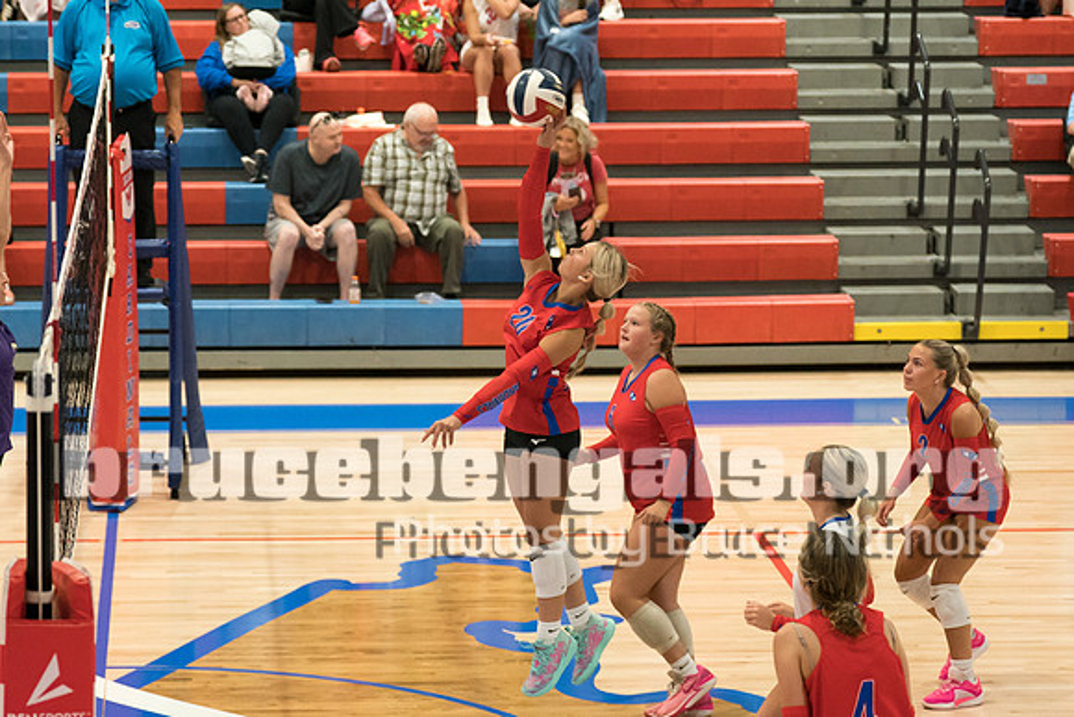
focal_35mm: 136
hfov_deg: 15.1
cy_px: 405
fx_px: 4053
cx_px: 453
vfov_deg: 10.1
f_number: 2.8
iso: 4000
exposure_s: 1/1000
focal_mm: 79
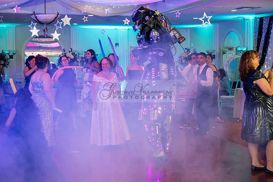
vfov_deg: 21.6
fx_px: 478
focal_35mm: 63
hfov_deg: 31.9
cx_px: 136
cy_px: 91
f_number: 2.8
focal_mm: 63
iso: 1250
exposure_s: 1/200
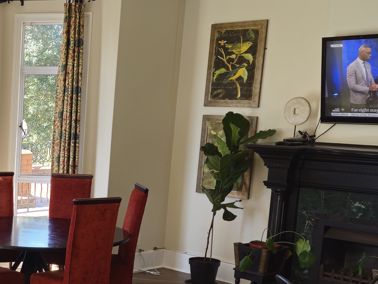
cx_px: -82
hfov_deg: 26.1
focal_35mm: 66
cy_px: 256
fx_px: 721
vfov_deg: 21.7
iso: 50
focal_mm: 5.54
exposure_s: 1/100
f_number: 1.8
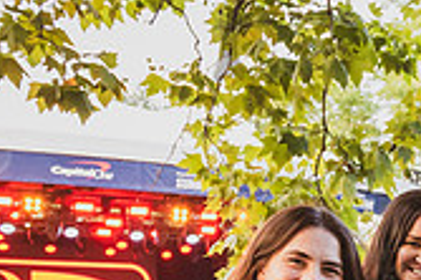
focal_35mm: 88
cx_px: 697
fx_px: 1028
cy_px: 422
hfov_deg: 19.1
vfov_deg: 14.4
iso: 2000
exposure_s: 1/80
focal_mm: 24
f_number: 4
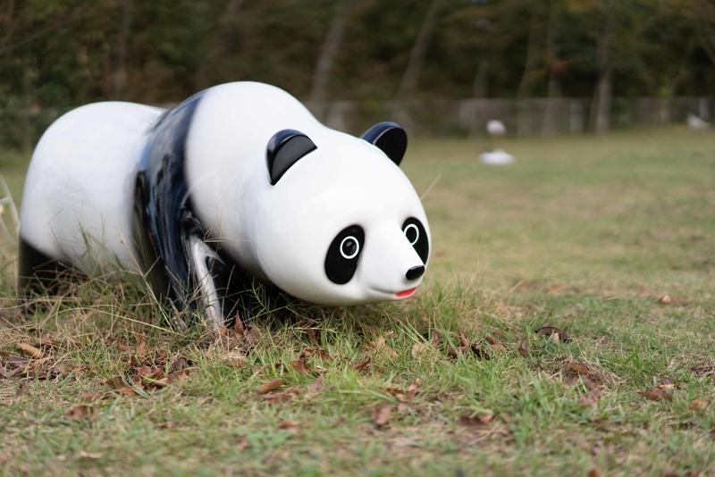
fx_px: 1093
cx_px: 358
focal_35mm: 55
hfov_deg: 36.2
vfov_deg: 24.6
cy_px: 238
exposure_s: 1/8000
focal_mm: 55
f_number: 1.8
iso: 400
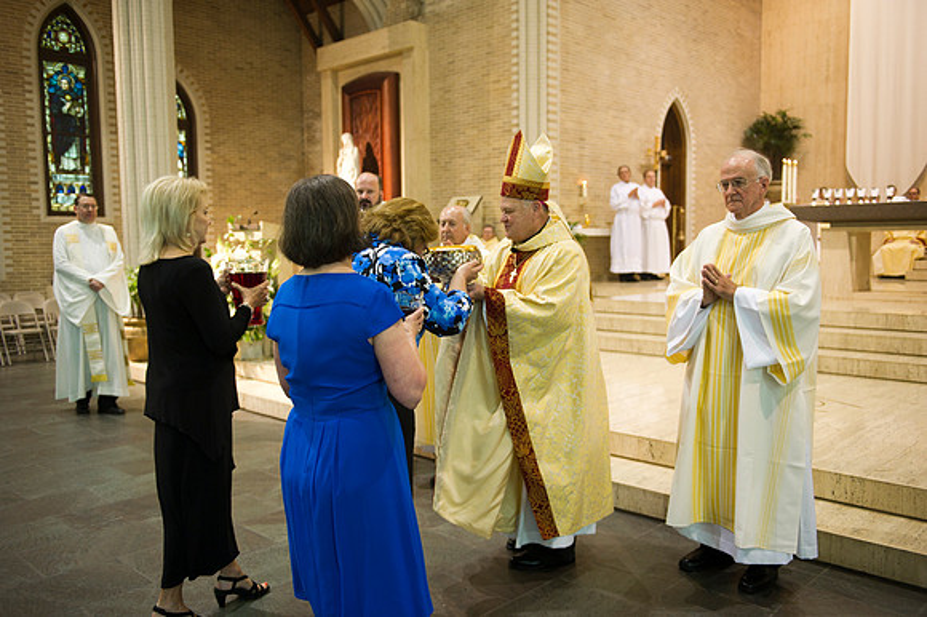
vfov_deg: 41.1
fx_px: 823
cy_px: 308
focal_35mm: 32
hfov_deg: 58.7
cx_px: 464
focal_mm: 32
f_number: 2.8
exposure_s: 1/100
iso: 2000
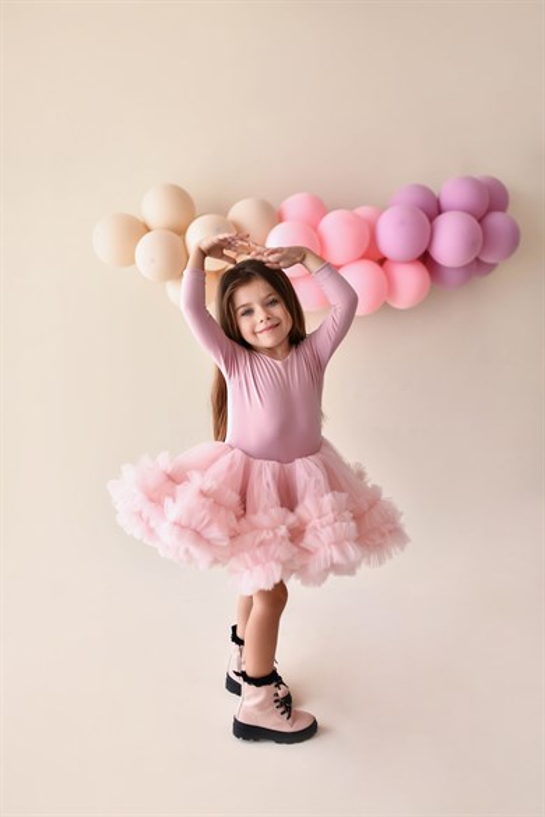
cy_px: 408
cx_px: 272
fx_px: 795
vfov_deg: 54.4
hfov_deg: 37.9
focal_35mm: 35
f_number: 2
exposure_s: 1/400
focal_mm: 35
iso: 320
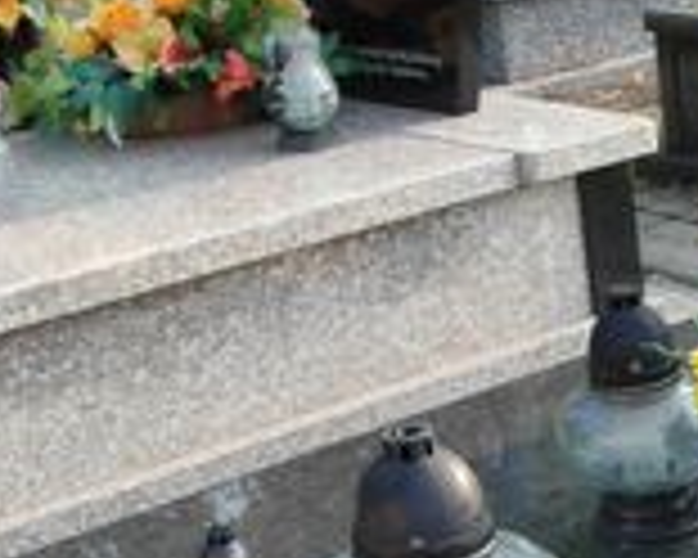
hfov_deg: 18.4
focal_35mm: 97
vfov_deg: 15.1
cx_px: 910
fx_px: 2004
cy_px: 738
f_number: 3.4
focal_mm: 5.2
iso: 80
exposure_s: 1/125
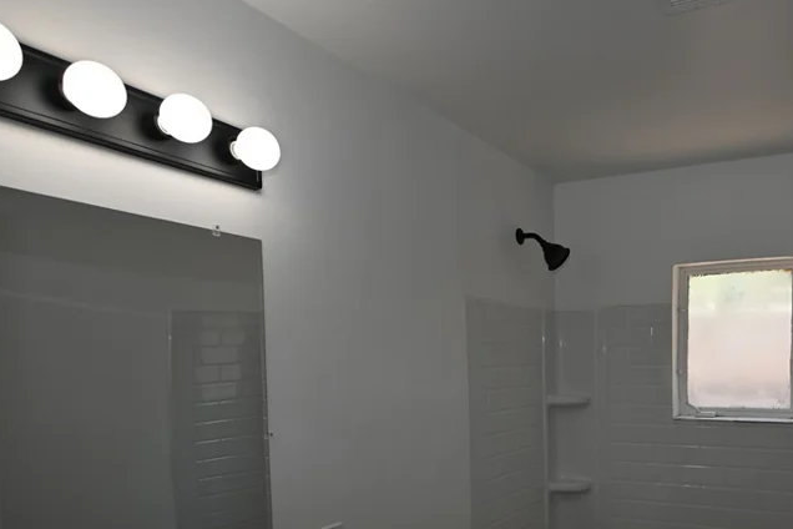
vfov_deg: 43.3
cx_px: 571
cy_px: 406
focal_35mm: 29
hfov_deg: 61.0
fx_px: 639
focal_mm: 12
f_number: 5
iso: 180
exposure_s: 1/100
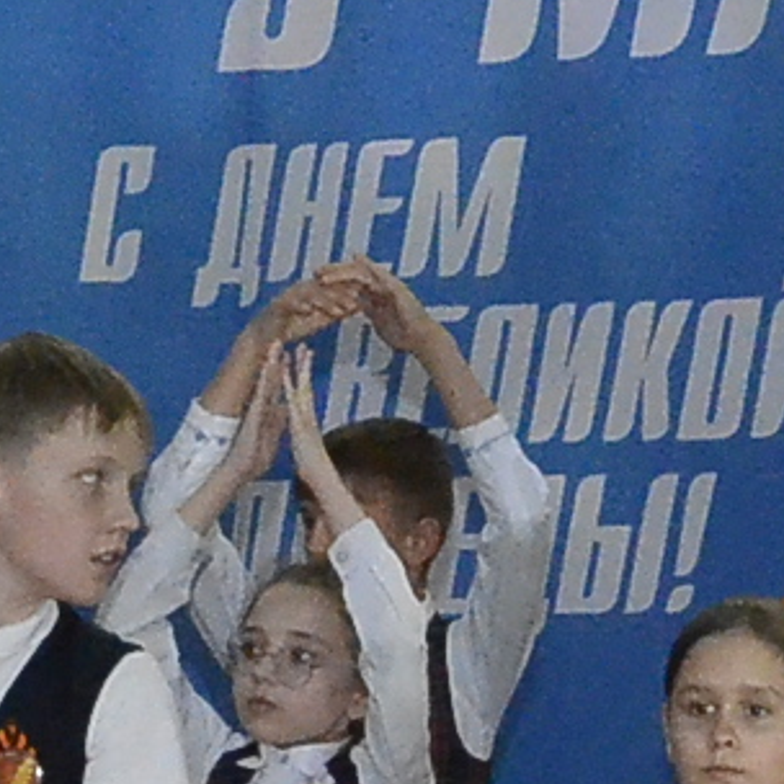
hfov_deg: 6.8
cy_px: 1119
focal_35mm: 257
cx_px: 188
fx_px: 6596
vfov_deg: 6.7
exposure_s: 1/125
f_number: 11
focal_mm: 25
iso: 6400
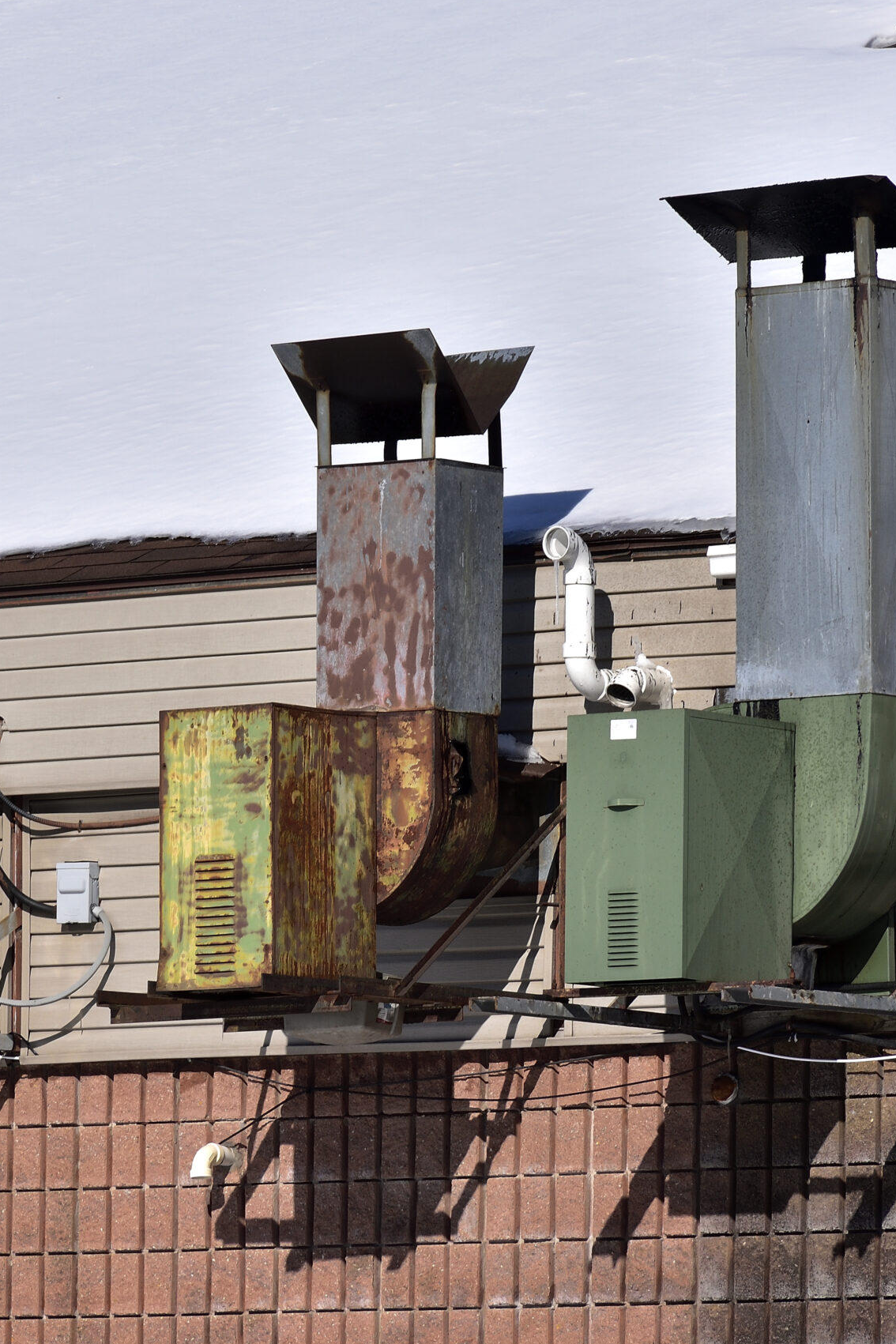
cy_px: 671
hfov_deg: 4.3
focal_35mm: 316
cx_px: 318
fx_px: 11796
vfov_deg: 6.5
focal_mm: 140
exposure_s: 1/250
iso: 100
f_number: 13
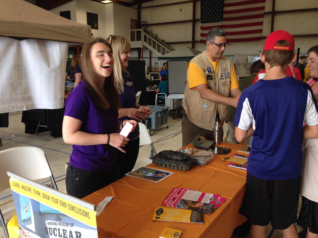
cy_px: 119
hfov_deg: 55.4
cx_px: 159
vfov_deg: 42.9
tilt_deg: -10.7
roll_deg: -0.1
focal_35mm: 33
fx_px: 303
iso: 50
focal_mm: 4.12
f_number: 2.4
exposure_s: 1/60
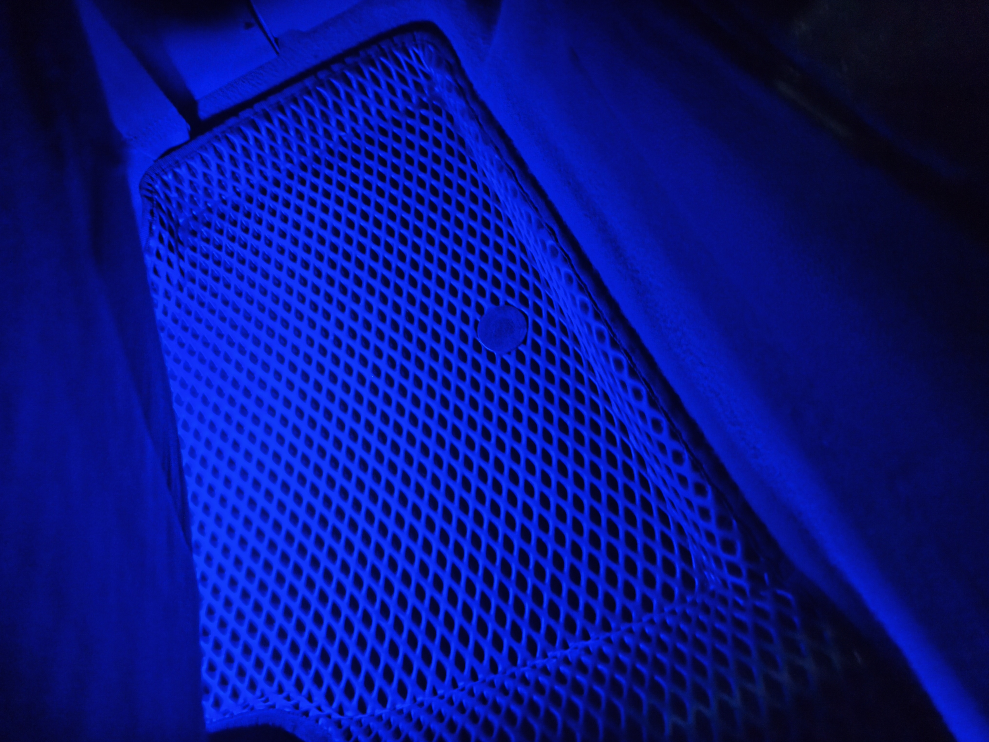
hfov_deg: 73.9
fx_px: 657
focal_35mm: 23
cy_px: 371
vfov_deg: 58.9
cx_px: 494
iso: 25000
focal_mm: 6.06
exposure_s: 1/6.25
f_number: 1.7
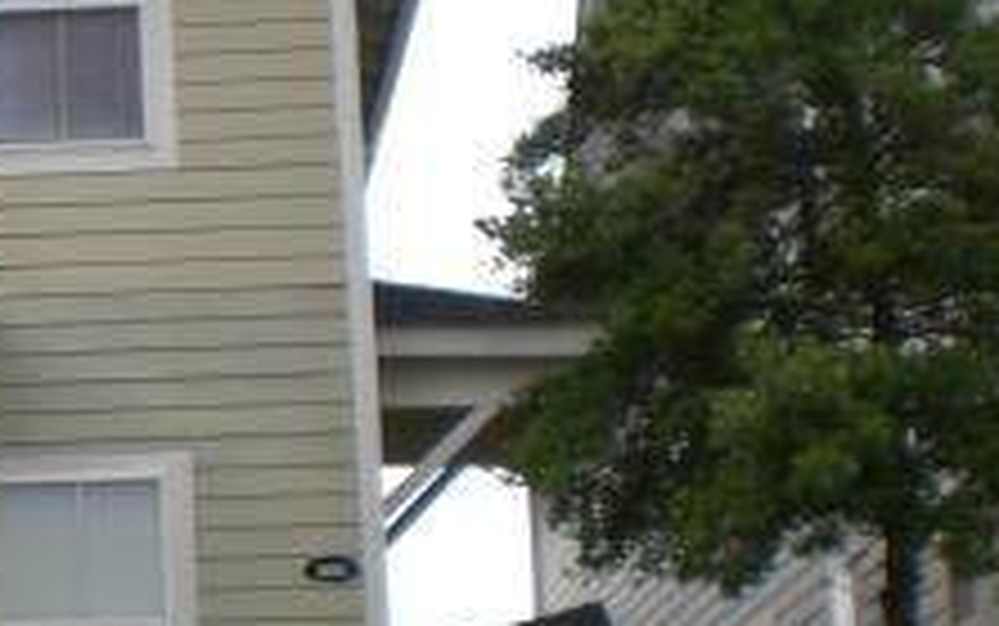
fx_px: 3160
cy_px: 464
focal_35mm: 116
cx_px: -284
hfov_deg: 17.0
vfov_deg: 11.3
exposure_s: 1/320
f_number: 4.4
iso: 50
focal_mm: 6.3
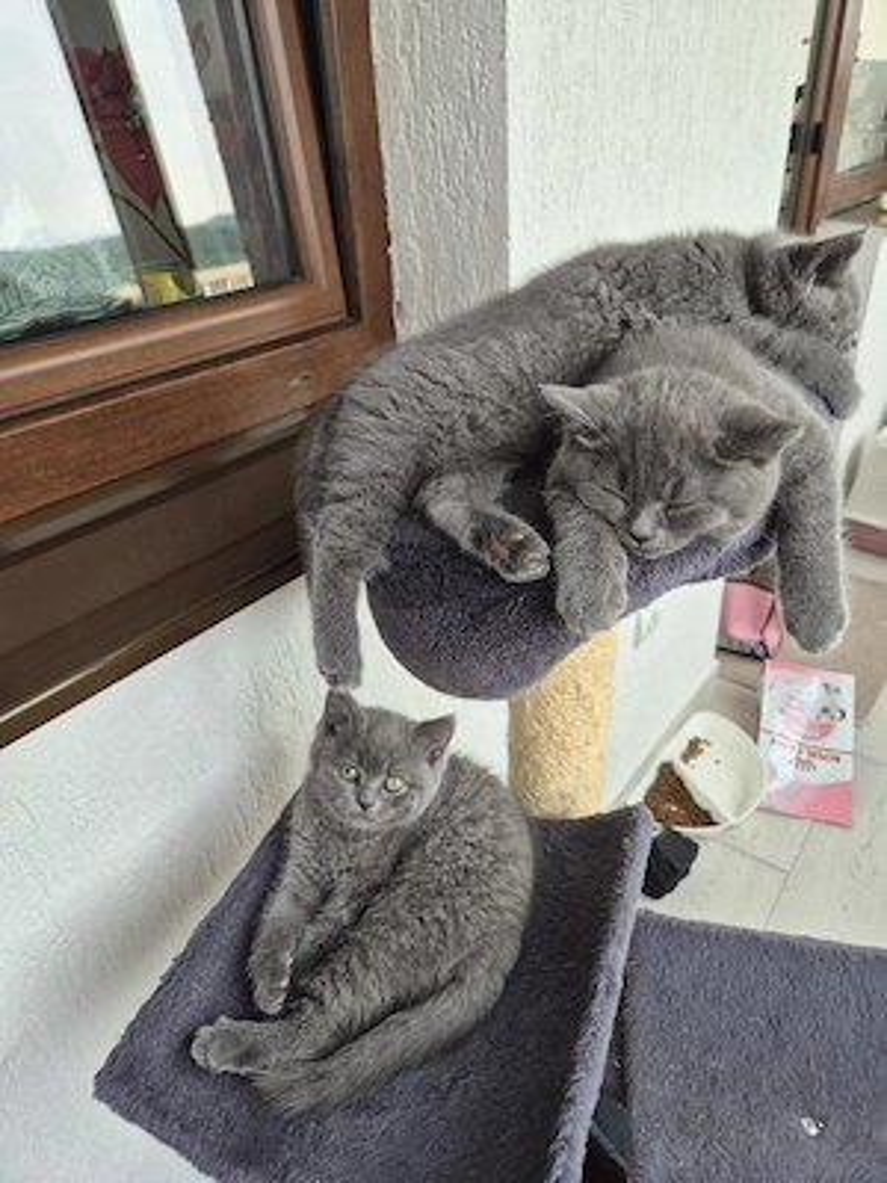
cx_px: 444
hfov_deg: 58.9
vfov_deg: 73.9
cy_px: 592
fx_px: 786
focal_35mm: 23
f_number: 1.8
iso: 80
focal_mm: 5.4
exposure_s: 1/182
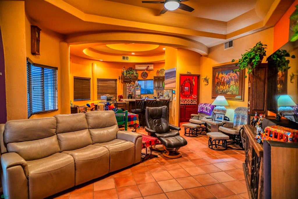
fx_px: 165
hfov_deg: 84.0
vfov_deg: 61.9
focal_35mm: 20
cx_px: 149
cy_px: 100
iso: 1250
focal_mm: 20
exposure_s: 1/45
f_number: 2.8
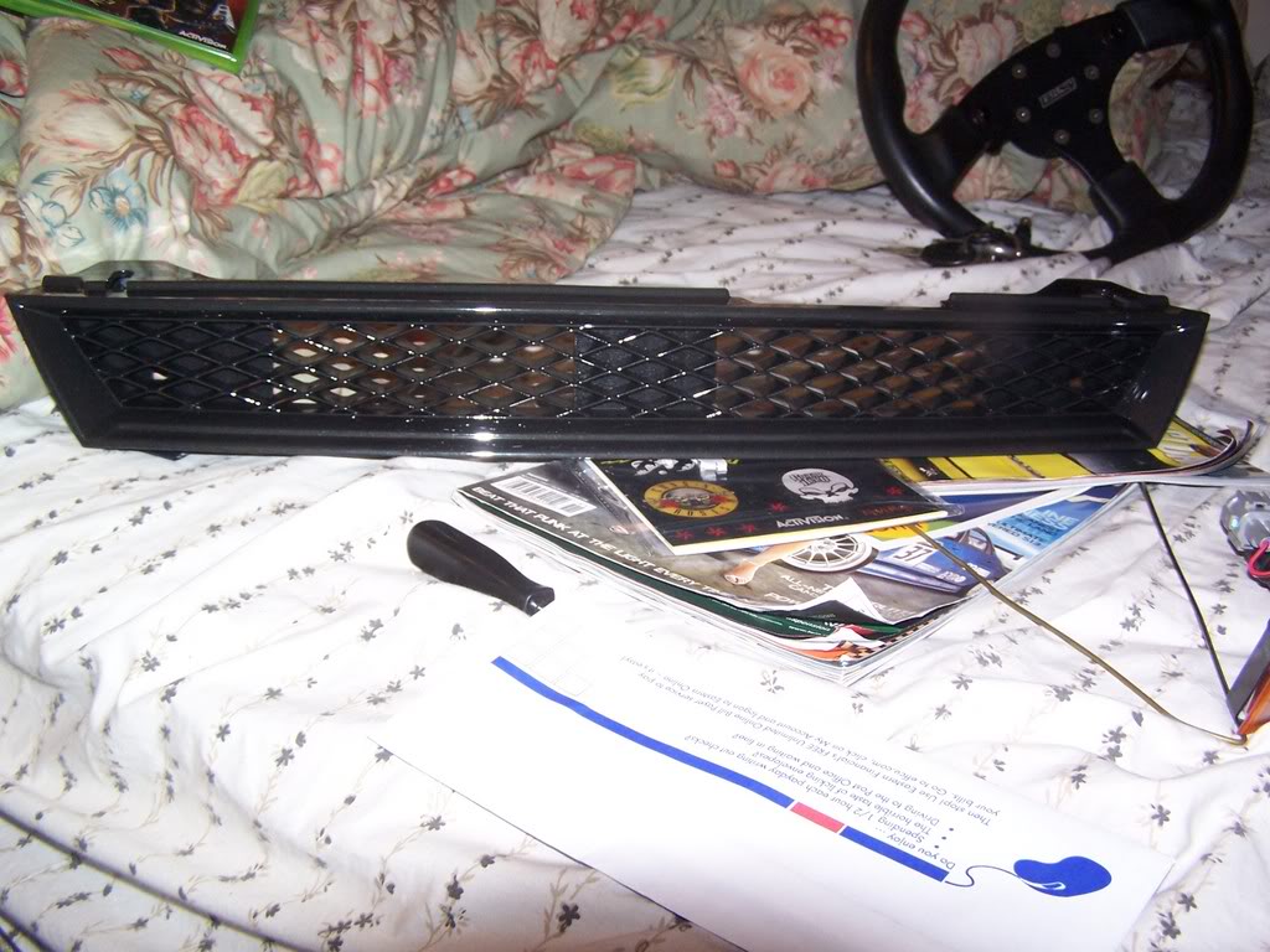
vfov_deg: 37.7
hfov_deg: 49.0
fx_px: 1394
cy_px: 476
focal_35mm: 38
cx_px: 635
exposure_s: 1/60
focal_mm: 6.3
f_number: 2.8
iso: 140
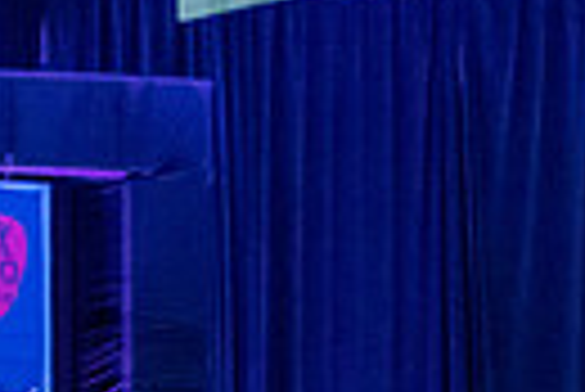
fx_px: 7613
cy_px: 773
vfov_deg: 2.9
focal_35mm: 468
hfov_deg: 4.4
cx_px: -81
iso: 12800
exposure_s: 1/40
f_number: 4.5
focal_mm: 70
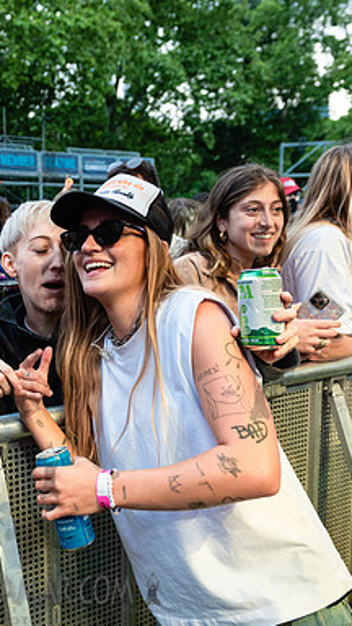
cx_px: 49
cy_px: 312
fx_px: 631
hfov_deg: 30.1
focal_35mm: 38
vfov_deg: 52.8
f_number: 4
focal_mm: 24
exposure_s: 1/160
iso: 1000
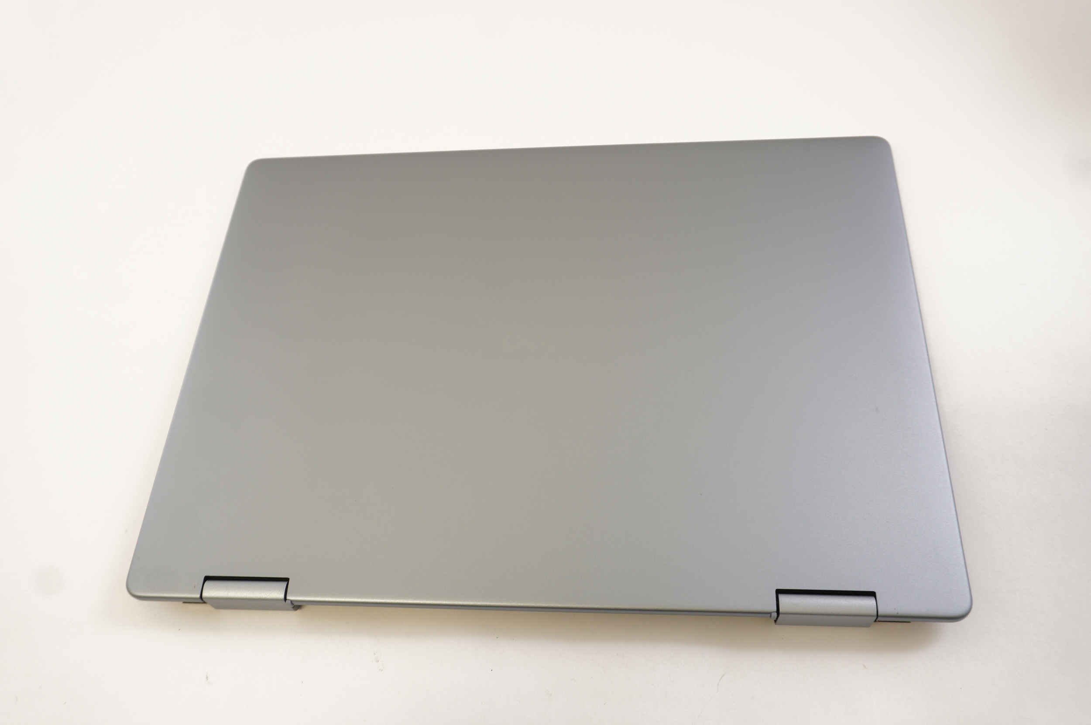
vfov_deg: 43.5
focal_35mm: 30
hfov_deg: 62.0
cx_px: 546
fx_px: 908
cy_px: 362
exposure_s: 1/13
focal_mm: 20
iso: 400
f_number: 5.6
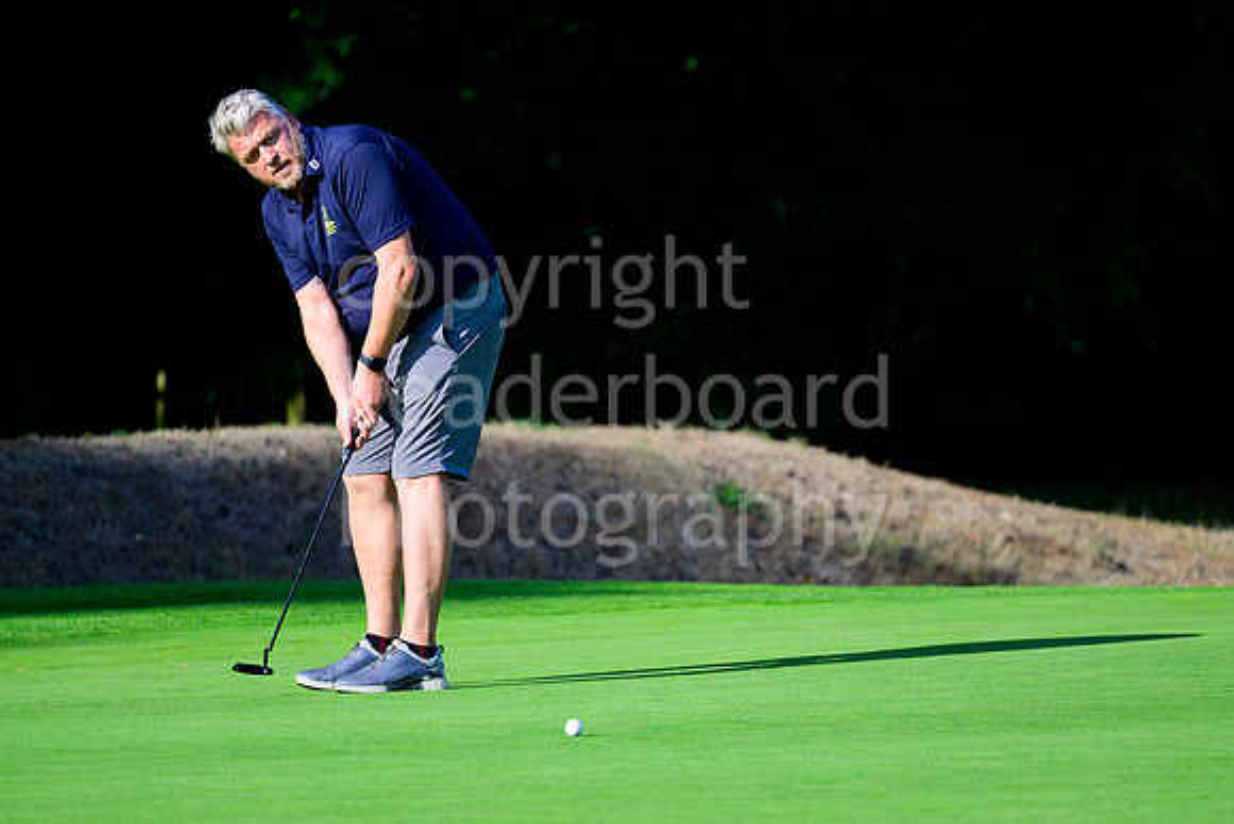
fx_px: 11999
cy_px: 412
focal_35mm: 350
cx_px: 617
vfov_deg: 3.9
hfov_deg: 5.9
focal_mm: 350
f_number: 5.6
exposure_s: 1/2000
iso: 640
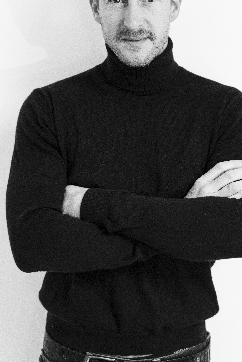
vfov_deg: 18.2
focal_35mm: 112
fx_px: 1129
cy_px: 146
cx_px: 138
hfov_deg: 12.2
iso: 2500
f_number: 2.8
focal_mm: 75
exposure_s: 1/60
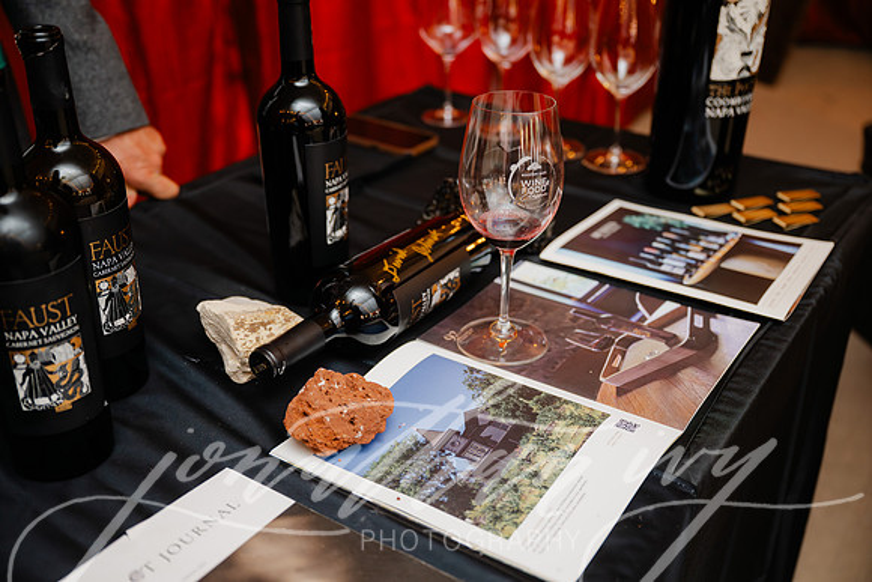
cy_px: 291
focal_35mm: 39
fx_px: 945
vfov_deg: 34.2
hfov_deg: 49.5
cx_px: 436
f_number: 2.8
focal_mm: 39
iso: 1250
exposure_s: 1/125
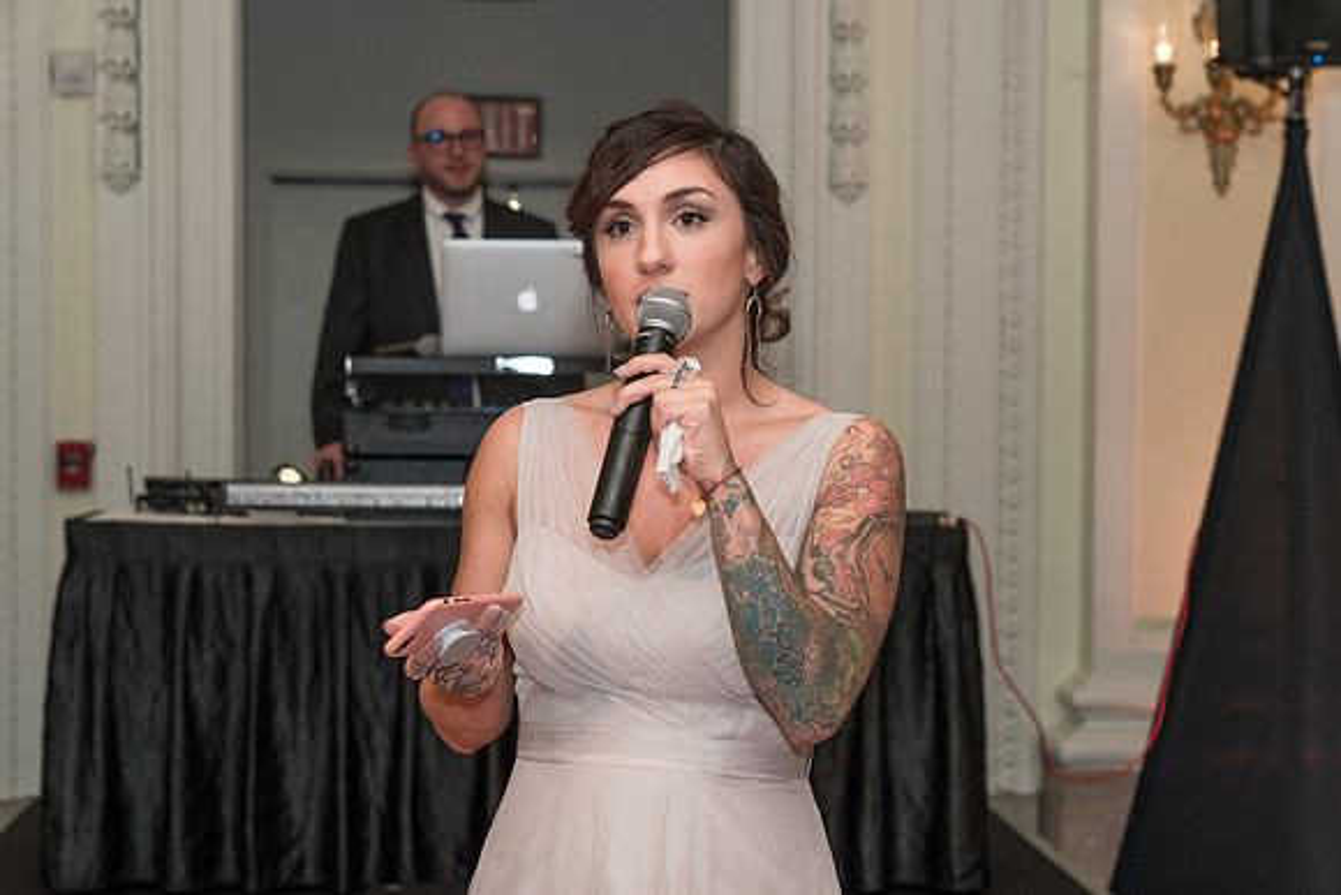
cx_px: 733
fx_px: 2851
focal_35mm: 77
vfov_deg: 17.8
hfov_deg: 26.5
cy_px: 489
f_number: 5.6
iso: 1000
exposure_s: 1/160
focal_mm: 70
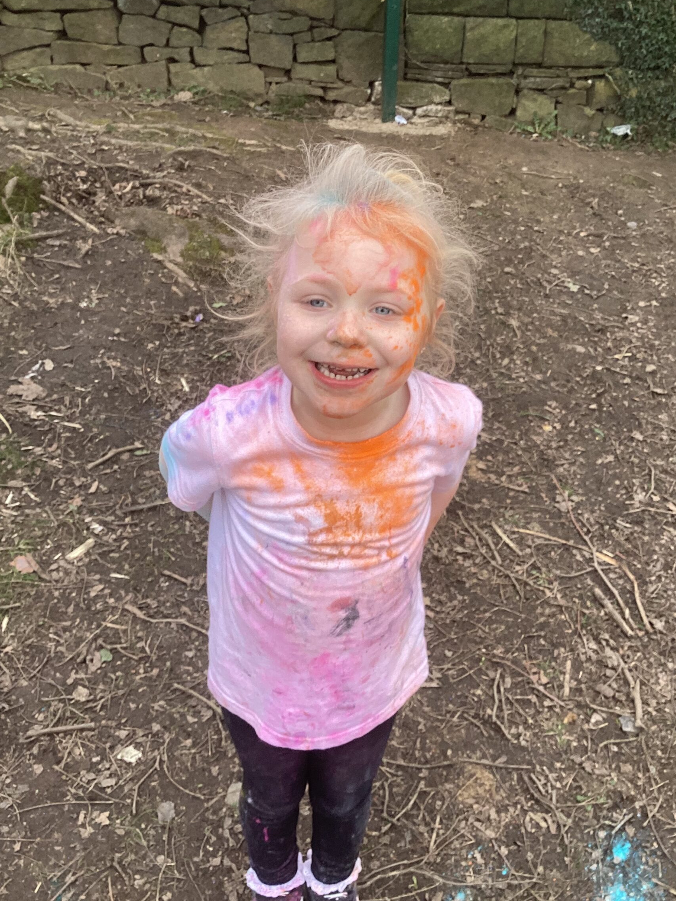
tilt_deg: -27.2
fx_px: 911
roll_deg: -2.2
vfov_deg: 52.5
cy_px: 401
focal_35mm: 35
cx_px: 381
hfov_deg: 40.6
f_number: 2.4
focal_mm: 3.3
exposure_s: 1/101
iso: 25
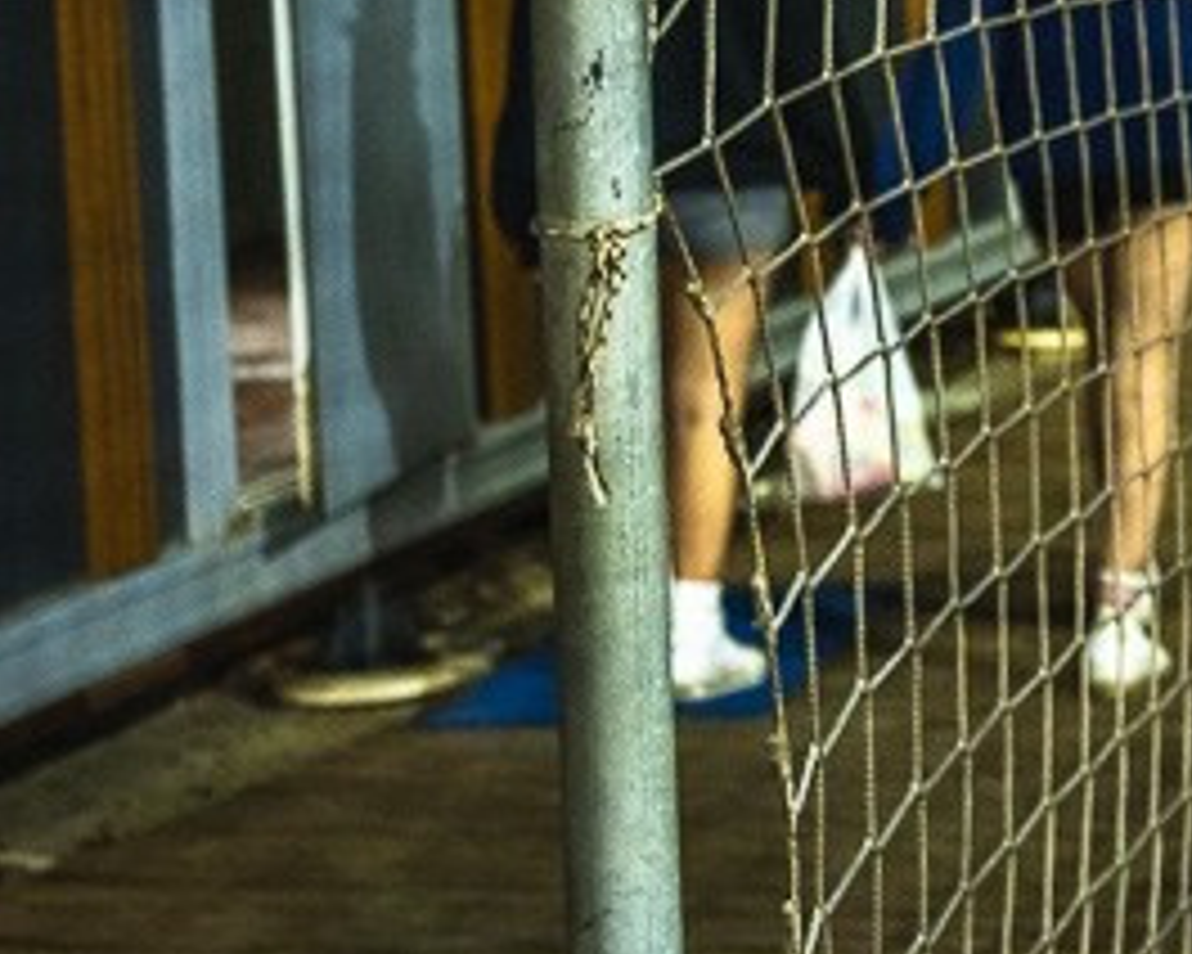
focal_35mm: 129
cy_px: 97
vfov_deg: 11.9
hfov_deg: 12.9
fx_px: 4551
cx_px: 2442
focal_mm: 28.5
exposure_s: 1/250
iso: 2000
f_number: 2.8
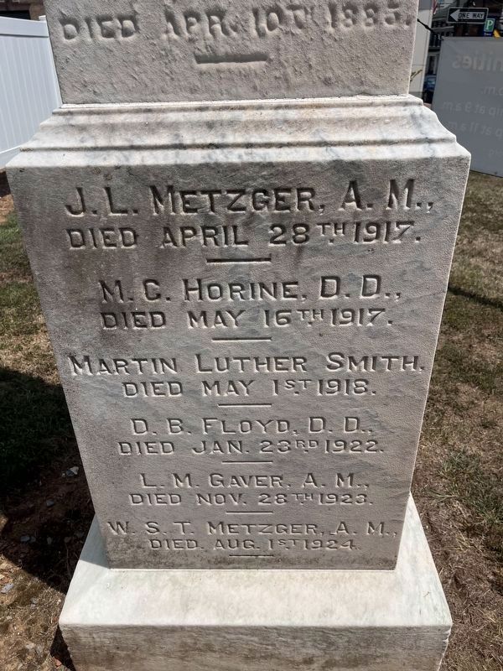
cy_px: 336
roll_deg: +1.4
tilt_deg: -27.6
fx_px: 504
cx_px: 252
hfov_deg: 53.1
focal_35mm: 26
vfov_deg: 67.3
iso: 50
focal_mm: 5.1
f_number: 1.6
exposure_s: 1/7874
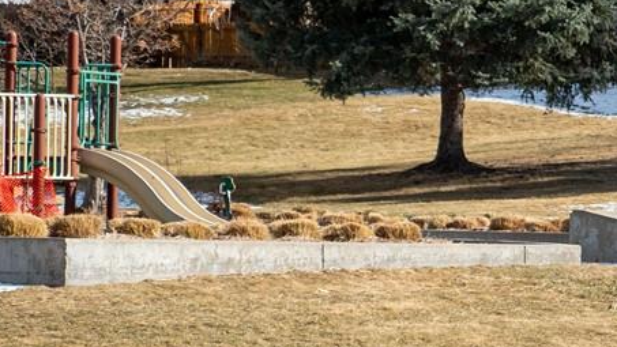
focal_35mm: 308
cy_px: 246
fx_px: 5040
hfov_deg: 6.9
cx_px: 906
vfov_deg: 3.9
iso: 200
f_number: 4
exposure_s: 1/800
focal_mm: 40
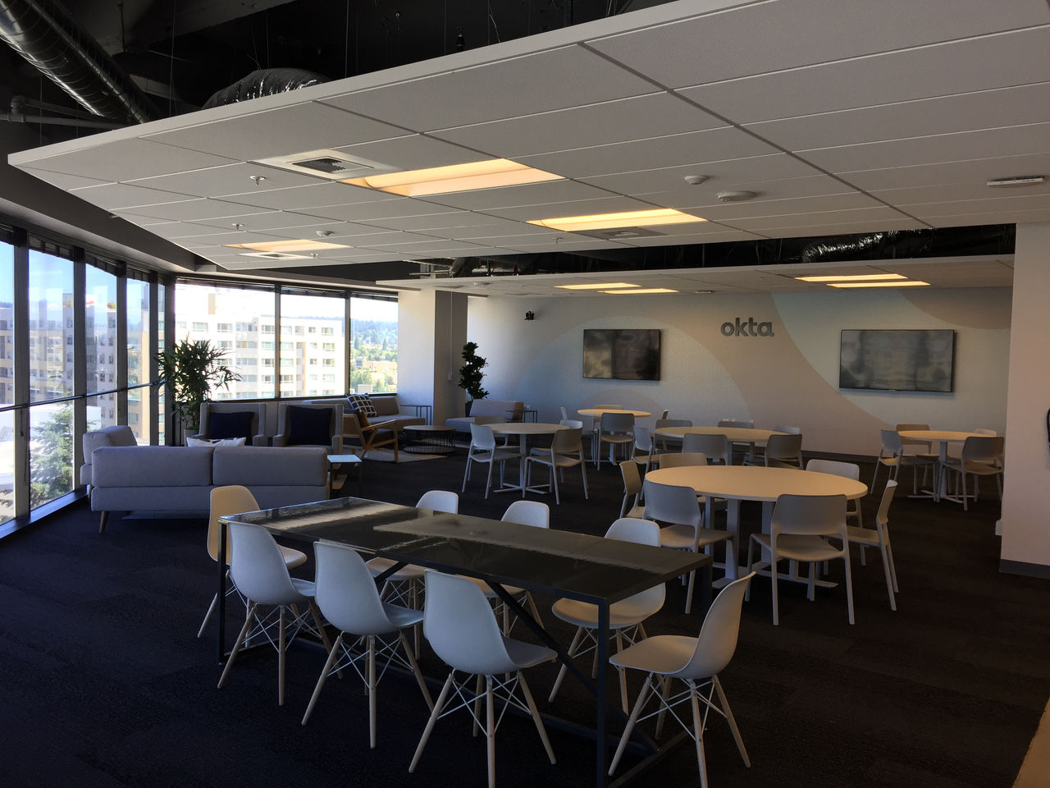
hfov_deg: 61.7
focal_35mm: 29
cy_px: 394
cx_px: 525
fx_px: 880
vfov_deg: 48.2
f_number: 2.2
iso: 40
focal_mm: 4.15
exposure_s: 1/60
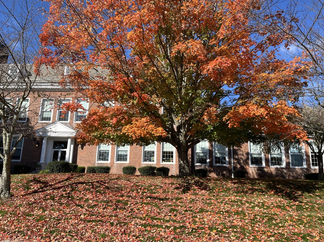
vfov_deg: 51.3
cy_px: 124
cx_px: 157
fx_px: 253
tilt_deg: +12.9
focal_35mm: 27
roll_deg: -1.3
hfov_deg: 65.3
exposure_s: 1/2179
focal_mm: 5.1
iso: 50
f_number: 1.6
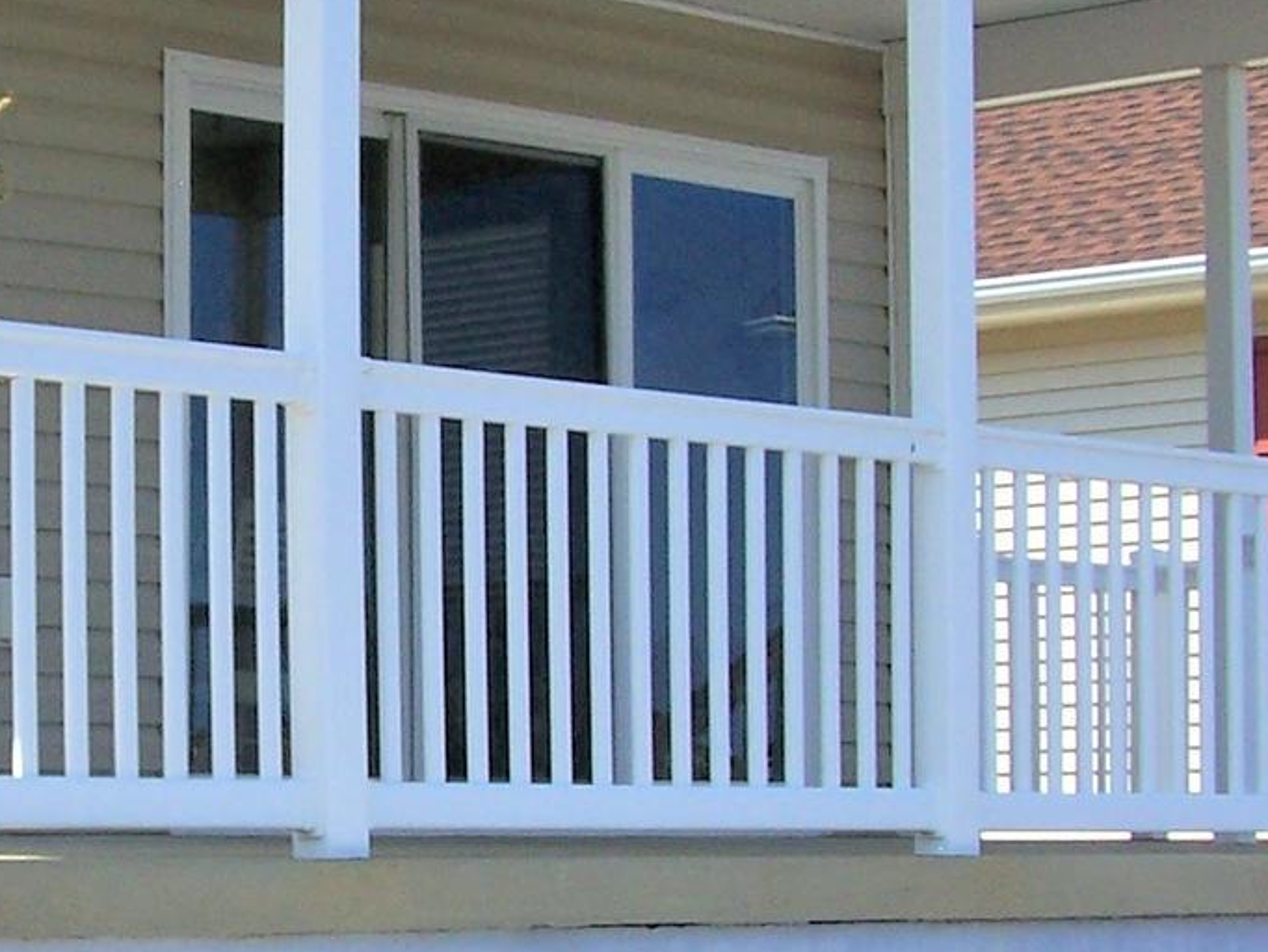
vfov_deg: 13.0
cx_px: 211
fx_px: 4177
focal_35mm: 114
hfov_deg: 17.1
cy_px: 656
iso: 80
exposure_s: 1/1000
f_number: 4
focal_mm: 6.3
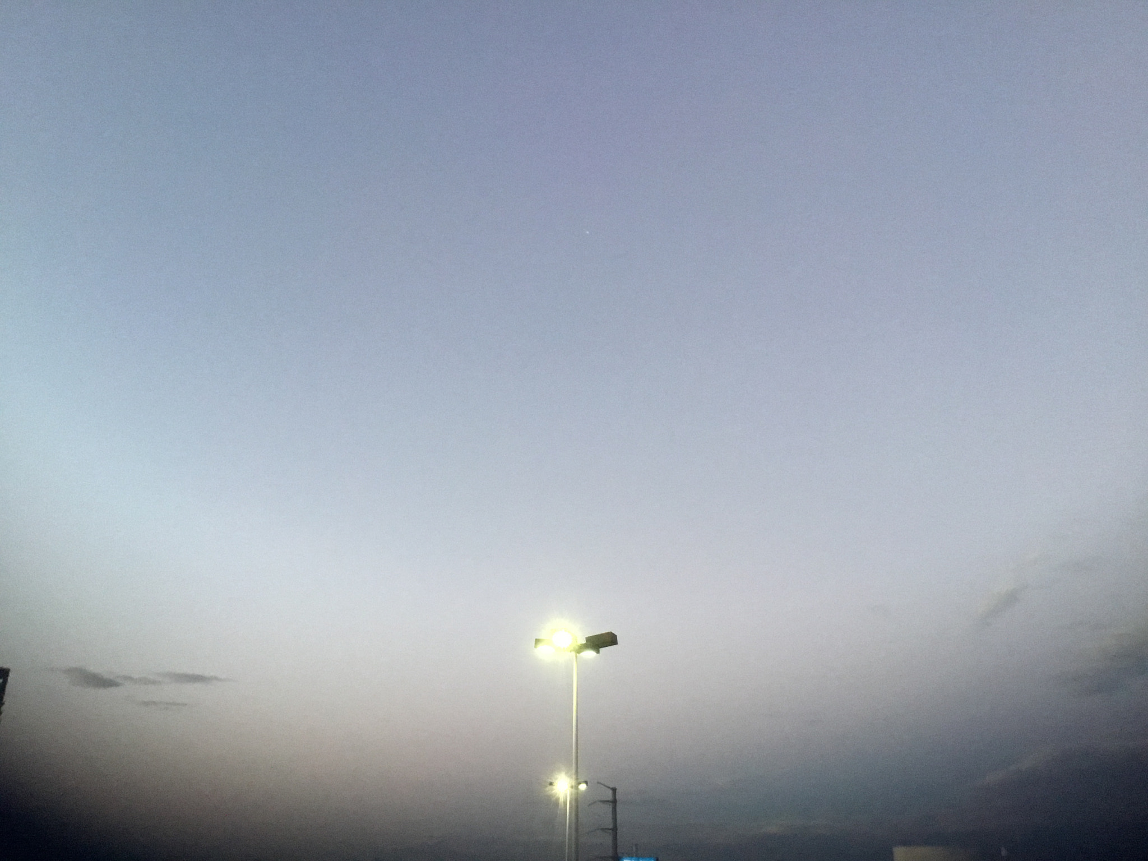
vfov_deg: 45.4
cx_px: 574
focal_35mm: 31
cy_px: 430
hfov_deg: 58.4
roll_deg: -0.1
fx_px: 1028
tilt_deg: +23.9
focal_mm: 3.3
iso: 160
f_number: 2.4
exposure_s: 1/30
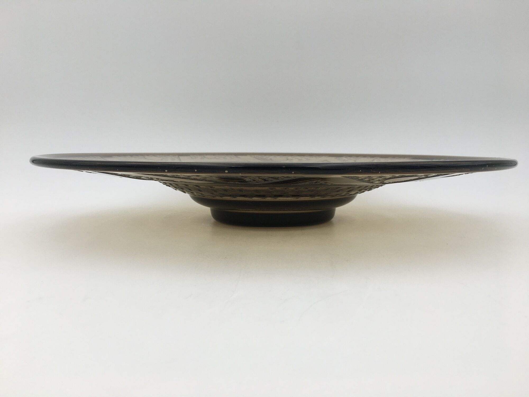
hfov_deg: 61.7
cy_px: 198
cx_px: 264
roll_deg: +0.0
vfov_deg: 48.2
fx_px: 443
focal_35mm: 29
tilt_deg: -5.2
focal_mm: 4.15
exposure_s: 1/304
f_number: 2.2
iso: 25
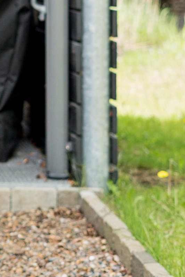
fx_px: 1449
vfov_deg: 10.8
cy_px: -9
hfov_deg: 7.1
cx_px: -139
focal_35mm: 188
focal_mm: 50
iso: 500
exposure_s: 1/1250
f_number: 2.5
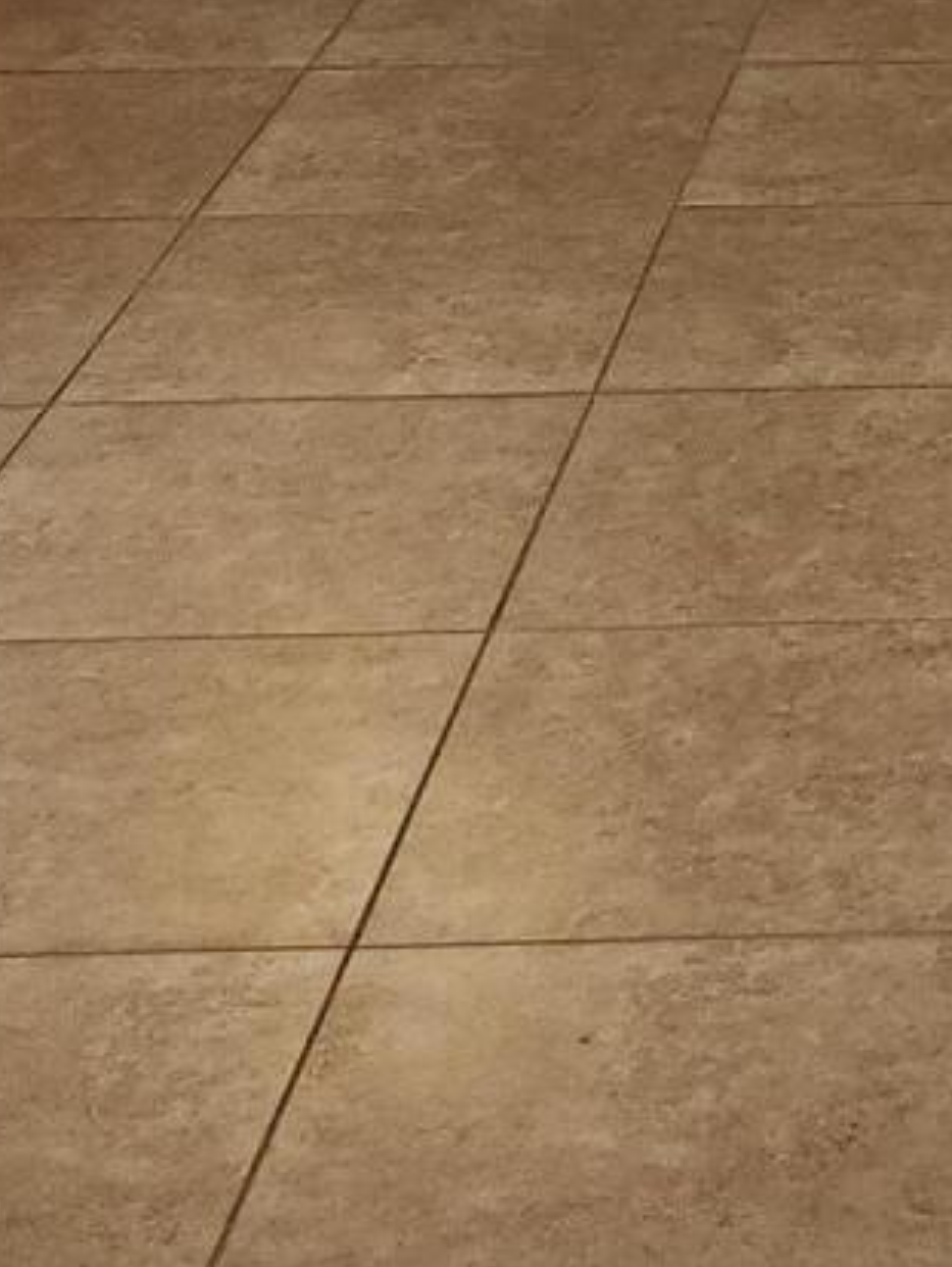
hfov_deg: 12.4
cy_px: -787
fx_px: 4066
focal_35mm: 111
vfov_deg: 15.9
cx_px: 1616
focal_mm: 5.4
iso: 100
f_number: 1.8
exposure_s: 1/60
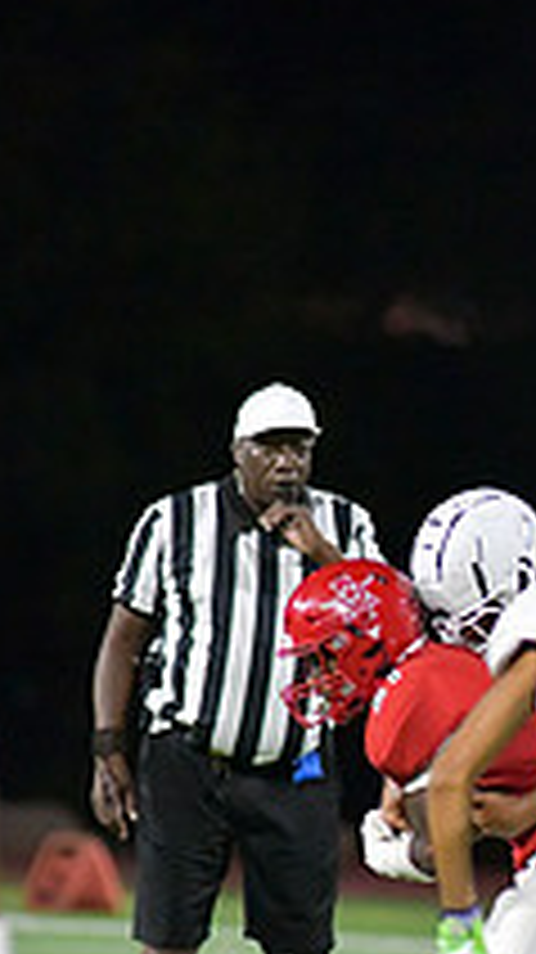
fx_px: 21789
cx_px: 531
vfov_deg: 2.5
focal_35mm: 861
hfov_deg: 1.4
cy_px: 817
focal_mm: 300
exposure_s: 1/1250
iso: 9000
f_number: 4
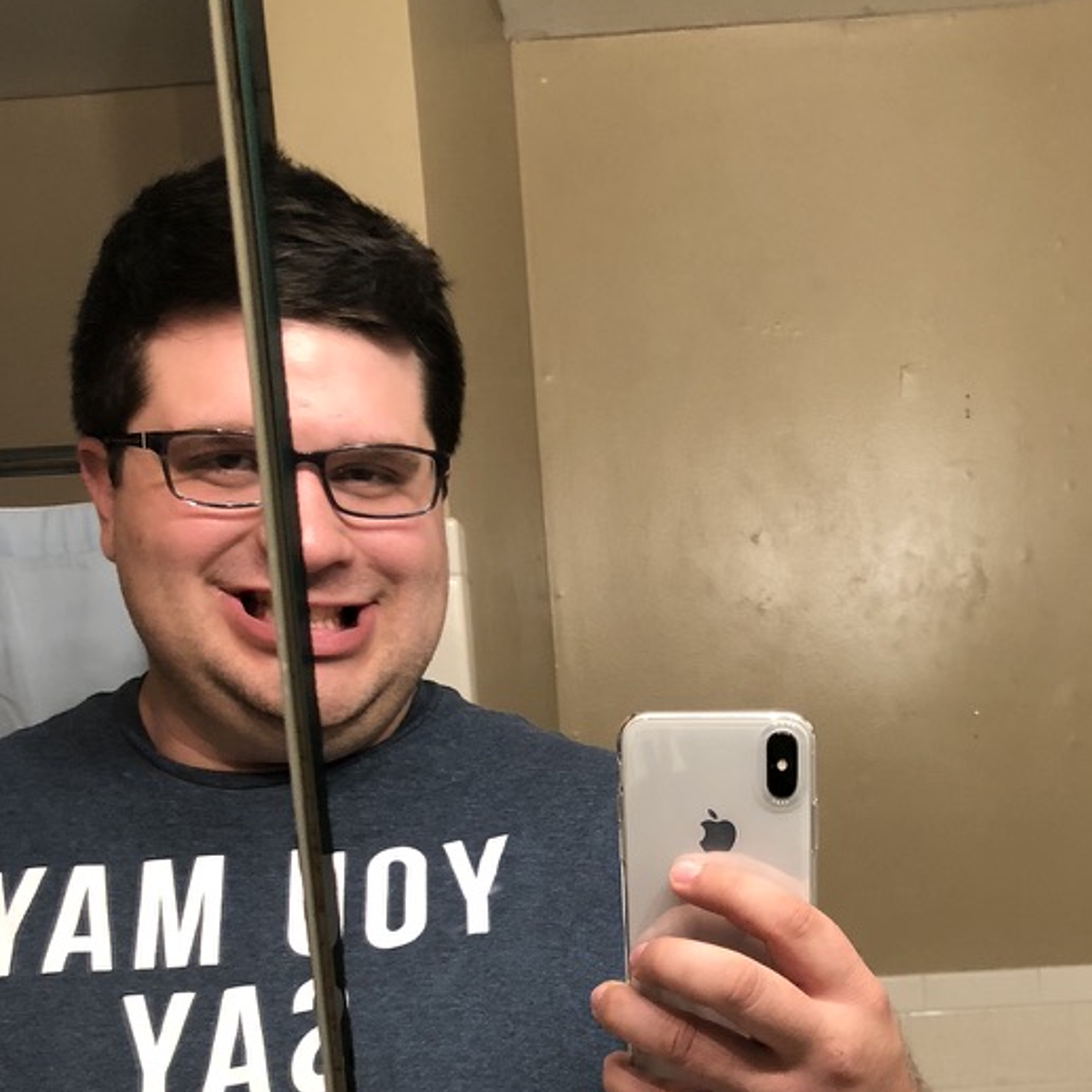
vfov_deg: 32.3
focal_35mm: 49
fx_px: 1749
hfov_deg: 34.3
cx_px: 743
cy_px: 1056
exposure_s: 1/15
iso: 50
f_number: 1.8
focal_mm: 4
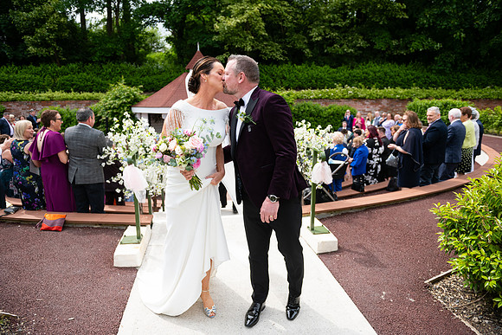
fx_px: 335
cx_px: 251
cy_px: 168
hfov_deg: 73.7
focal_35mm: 24
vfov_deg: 53.2
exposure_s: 1/2000
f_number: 3.5
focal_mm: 24
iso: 250
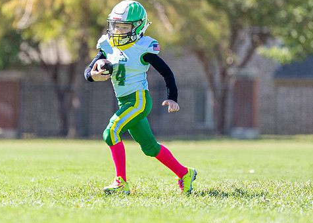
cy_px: 83
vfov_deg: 2.9
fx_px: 4427
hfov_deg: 4.0
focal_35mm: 498
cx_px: 101
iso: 160
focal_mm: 200
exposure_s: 1/2000
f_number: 2.8
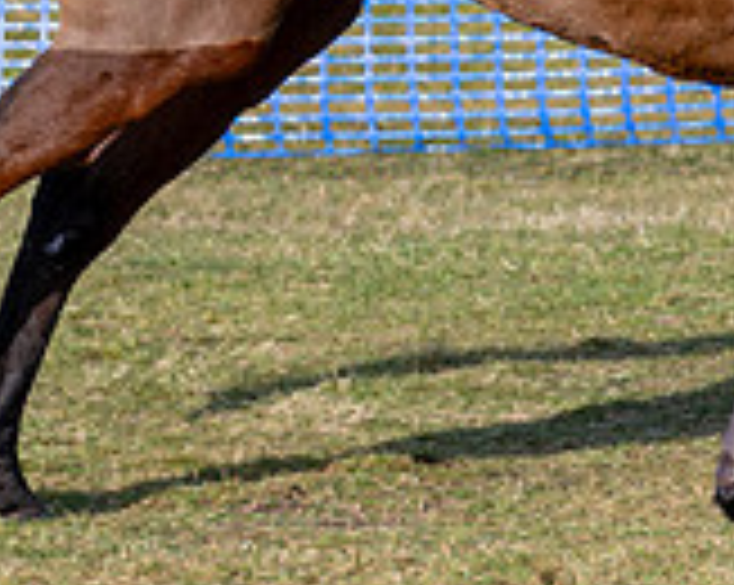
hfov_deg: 3.2
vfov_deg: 2.6
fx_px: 13040
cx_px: 533
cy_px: -96
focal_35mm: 601
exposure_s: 1/1600
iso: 100
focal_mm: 88
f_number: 2.8
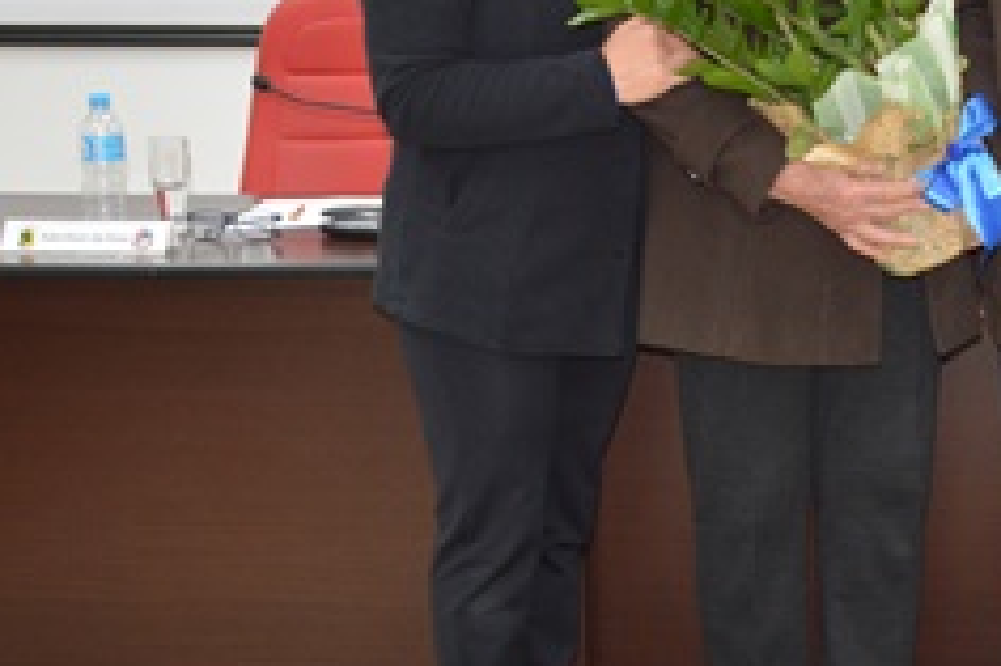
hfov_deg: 22.8
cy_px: 66
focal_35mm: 84
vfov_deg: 16.0
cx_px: 1103
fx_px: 2334
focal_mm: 22
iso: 800
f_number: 3.8
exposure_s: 1/60
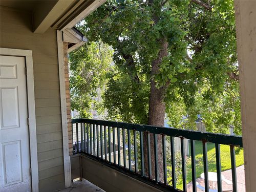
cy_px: 96
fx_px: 192
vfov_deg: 53.1
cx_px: 128
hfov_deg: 67.3
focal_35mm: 26
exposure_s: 1/225
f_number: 1.5
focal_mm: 5.7
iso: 40
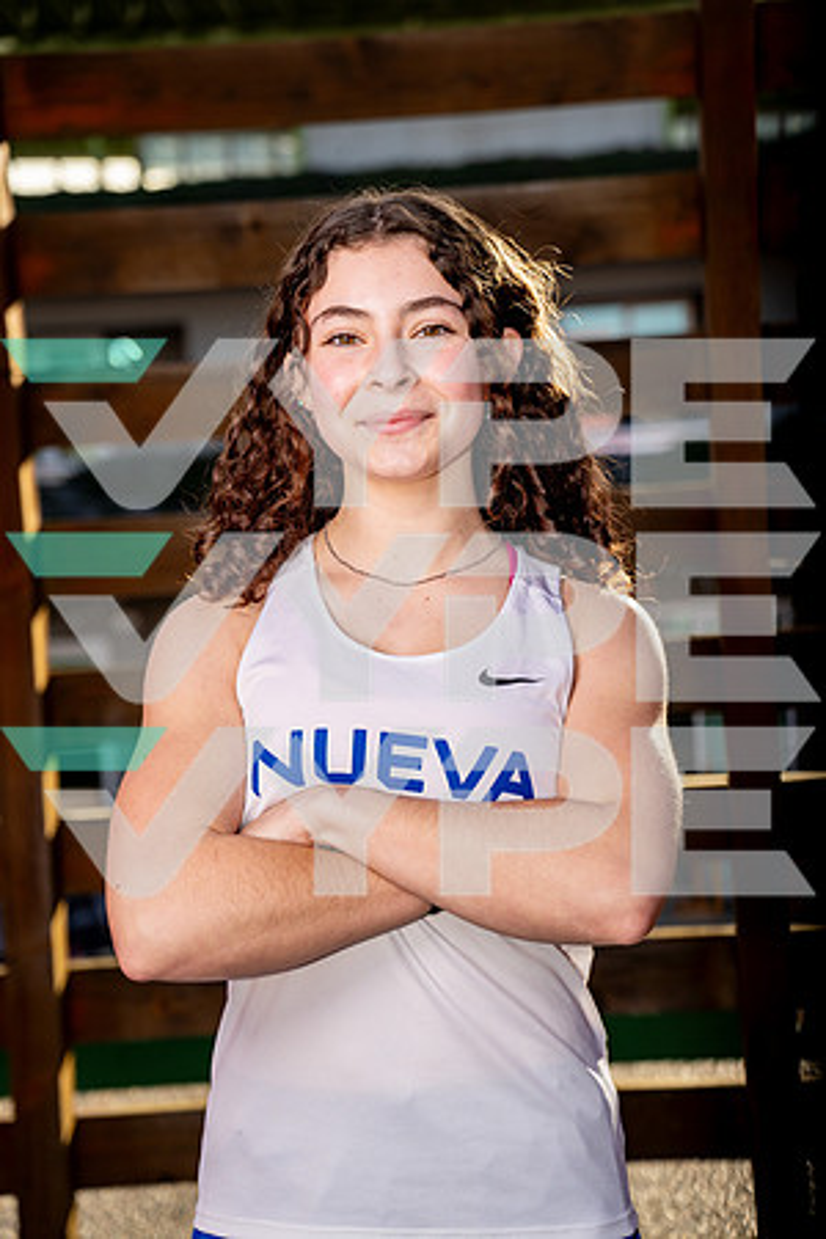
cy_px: 620
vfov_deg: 28.8
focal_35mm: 70
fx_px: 2409
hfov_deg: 19.5
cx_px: 413
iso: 100
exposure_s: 1/500
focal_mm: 70
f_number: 4
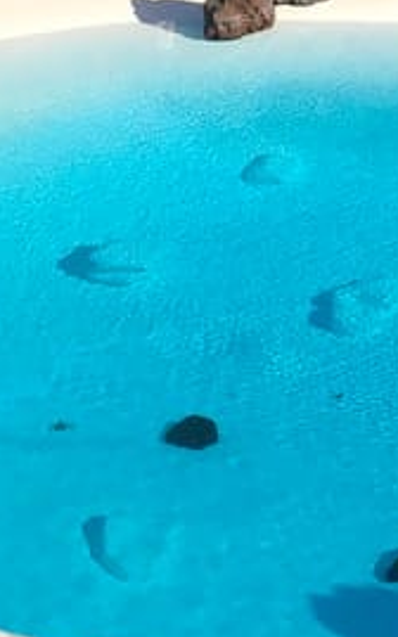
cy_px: -137
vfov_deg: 17.5
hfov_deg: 10.9
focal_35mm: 113
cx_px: 696
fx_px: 1962
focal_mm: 3.99
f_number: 1.8
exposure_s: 1/2083
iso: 20
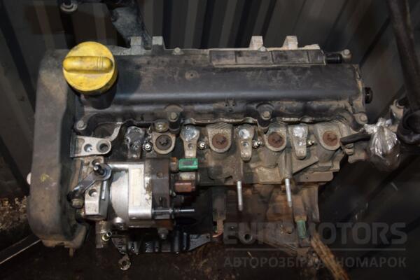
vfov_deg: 40.0
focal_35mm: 33
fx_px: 385
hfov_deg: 57.2
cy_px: 140
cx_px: 210
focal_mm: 22
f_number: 5
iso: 800
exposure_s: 1/60
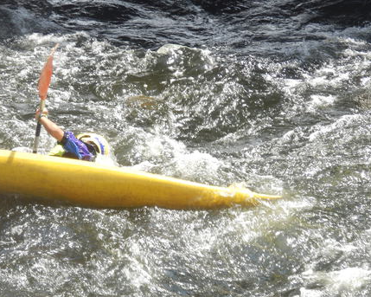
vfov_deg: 6.3
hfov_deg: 7.9
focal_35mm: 246
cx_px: 144
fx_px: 2701
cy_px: 166
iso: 80
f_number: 5.7
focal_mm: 30.2
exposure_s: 1/160
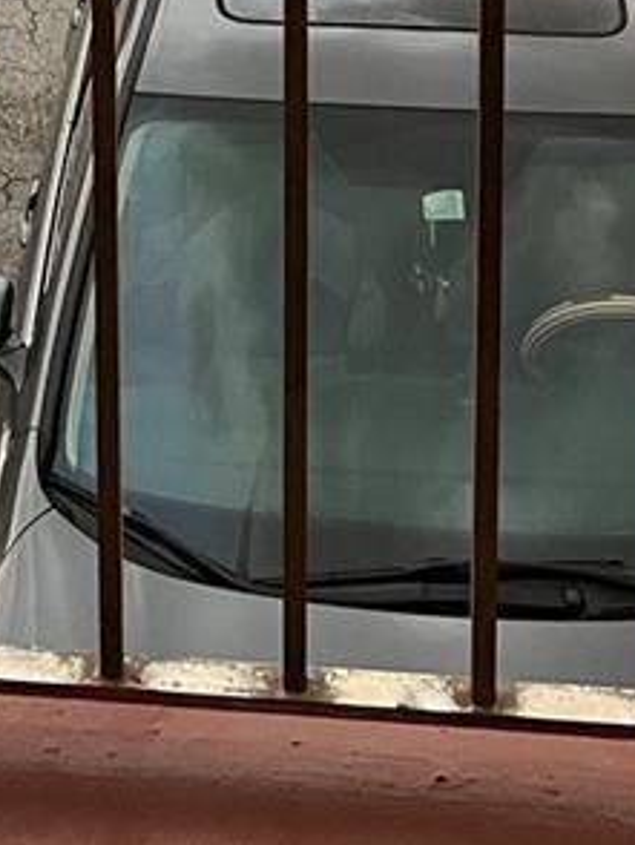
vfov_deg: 15.7
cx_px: -14
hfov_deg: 13.8
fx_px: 2589
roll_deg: +1.0
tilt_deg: -10.3
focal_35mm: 106
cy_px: -707
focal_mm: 5.7
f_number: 1.5
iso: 250
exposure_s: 1/60
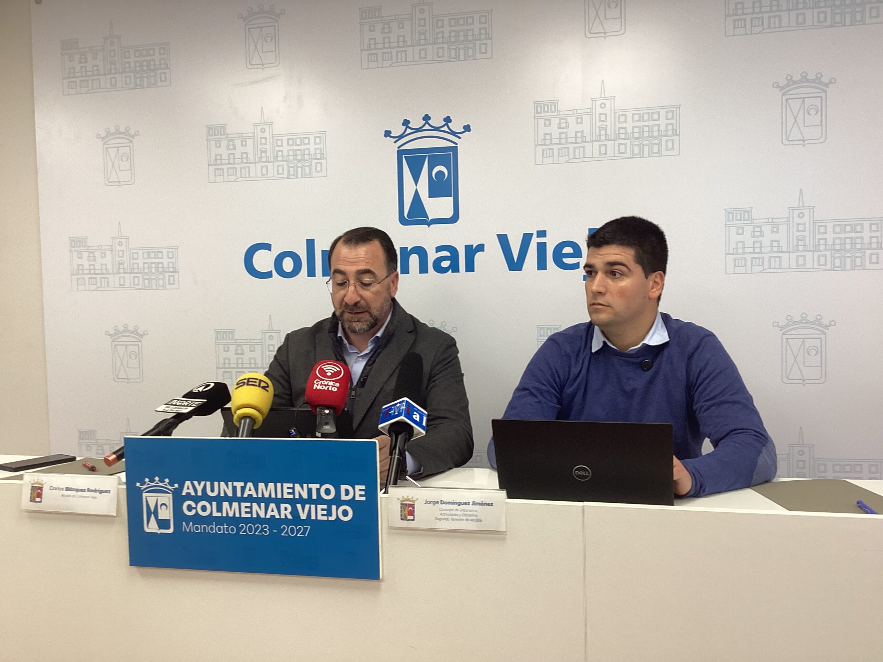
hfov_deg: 58.4
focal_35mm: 31
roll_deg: +1.3
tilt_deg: -3.6
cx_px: 442
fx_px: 791
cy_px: 331
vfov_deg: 45.4
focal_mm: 3.3
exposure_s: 1/50
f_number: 2.4
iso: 64
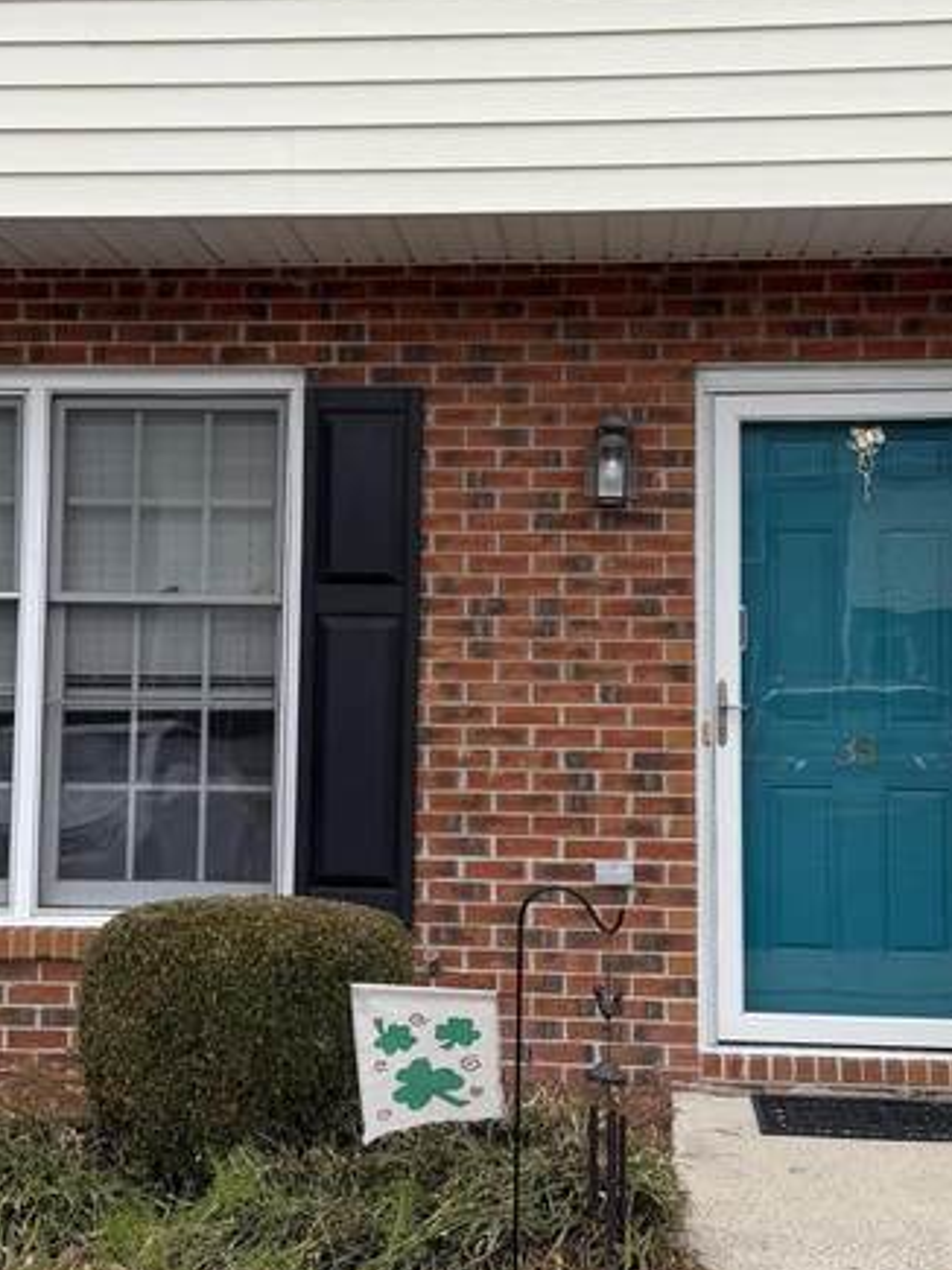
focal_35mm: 53
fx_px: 1944
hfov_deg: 27.5
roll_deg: -0.1
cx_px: 435
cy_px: 566
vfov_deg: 36.1
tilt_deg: +4.0
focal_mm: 6.76
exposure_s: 1/2232
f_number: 1.78
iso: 80
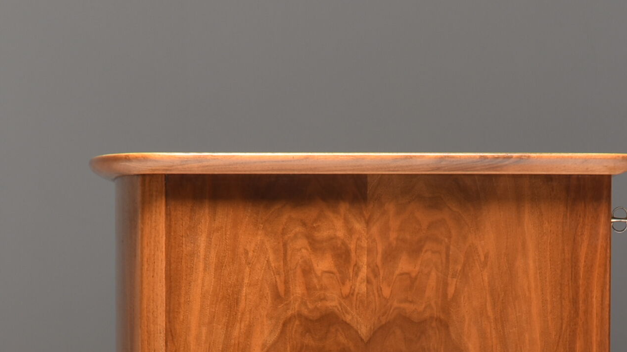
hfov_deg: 14.4
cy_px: 471
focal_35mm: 149
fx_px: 2477
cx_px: 392
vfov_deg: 8.0
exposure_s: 1/200
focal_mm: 40
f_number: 10
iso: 100
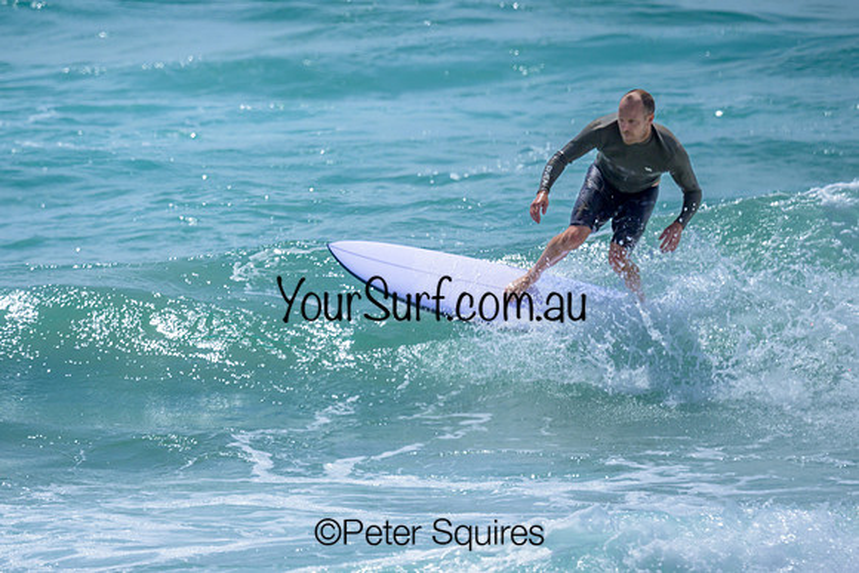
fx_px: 26217
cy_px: 186
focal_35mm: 1099
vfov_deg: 1.3
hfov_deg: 1.9
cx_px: 269
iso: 200
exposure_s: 1/3200
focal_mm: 800
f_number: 6.3
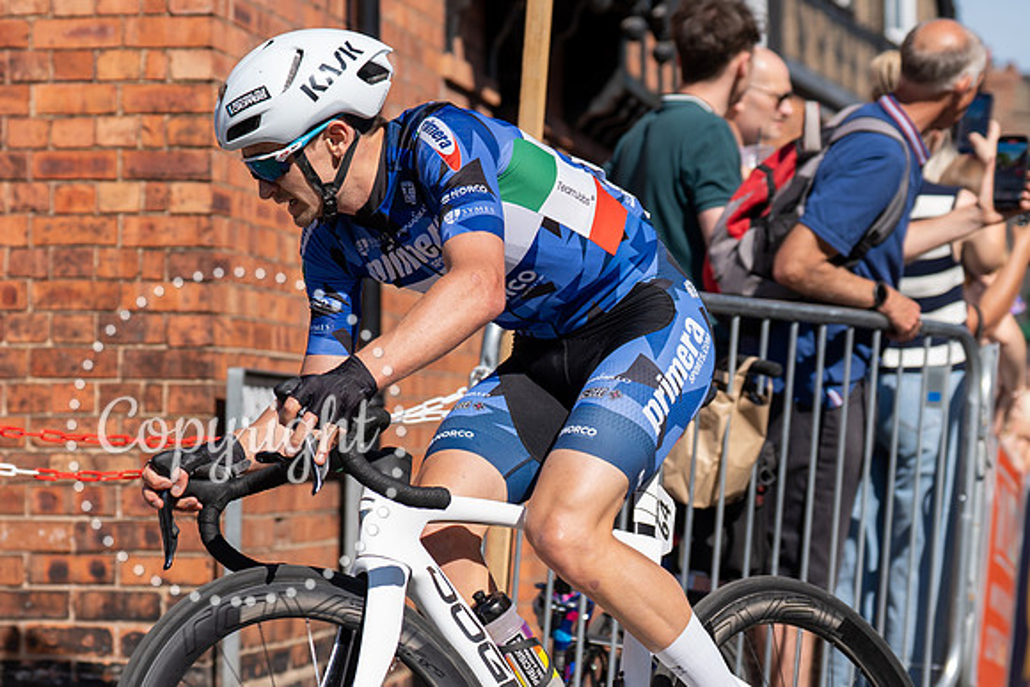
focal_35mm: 124
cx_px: 370
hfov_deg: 16.5
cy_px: 405
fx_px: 3539
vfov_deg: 11.1
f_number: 3.5
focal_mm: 70
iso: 100
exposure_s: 1/1000
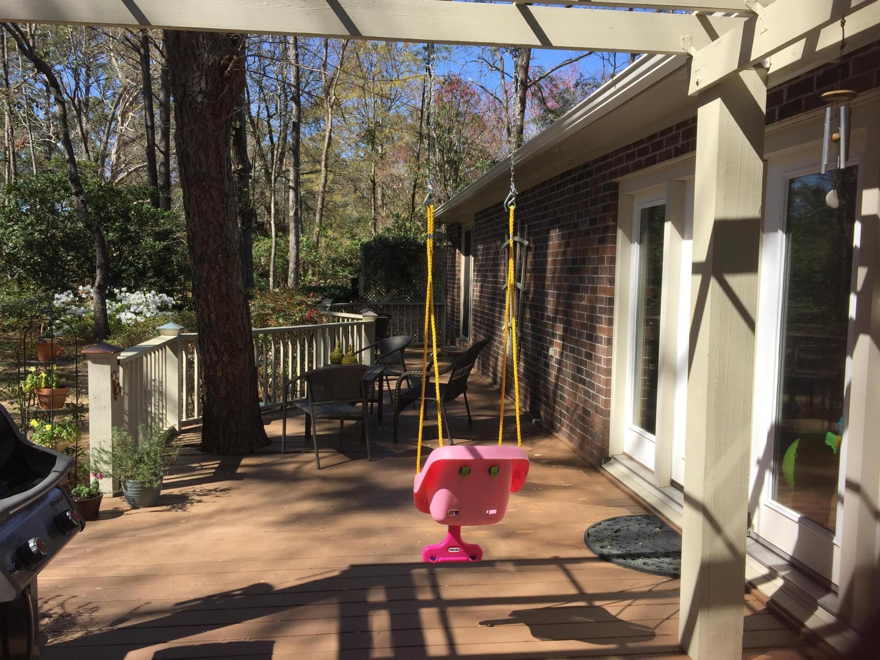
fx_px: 737
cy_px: 330
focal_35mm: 29
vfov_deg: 48.2
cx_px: 440
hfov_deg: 61.7
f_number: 2.2
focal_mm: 4.15
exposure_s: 1/1464
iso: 32
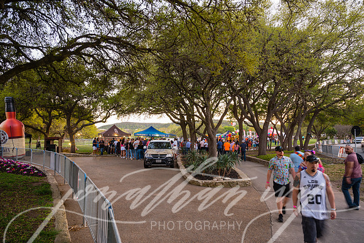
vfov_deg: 53.1
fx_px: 243
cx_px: 182
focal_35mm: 24
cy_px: 122
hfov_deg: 73.8
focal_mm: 24
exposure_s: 1/8
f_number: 4
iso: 100
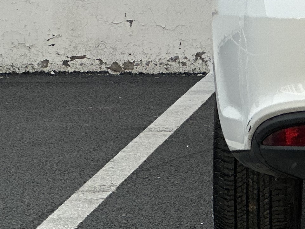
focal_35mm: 323
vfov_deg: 4.6
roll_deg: -0.5
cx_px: 564
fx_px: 2846
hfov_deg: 6.0
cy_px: -63
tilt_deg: -2.3
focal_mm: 9
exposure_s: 1/544
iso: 32
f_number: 2.8
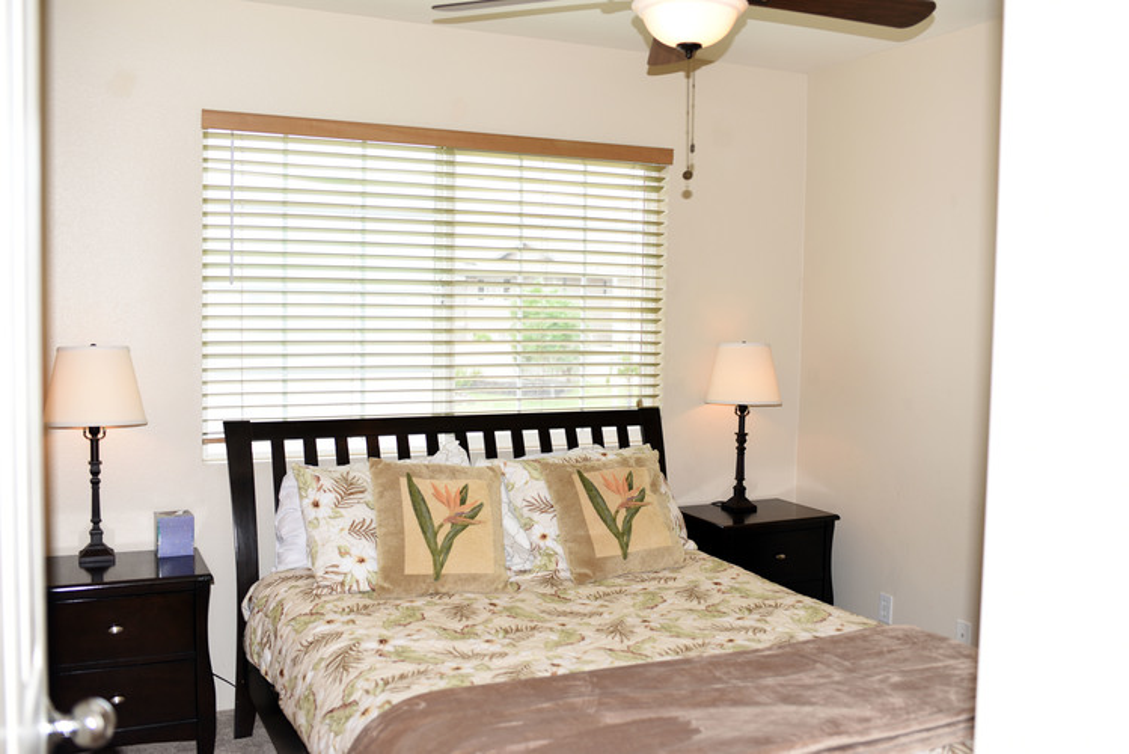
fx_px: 1098
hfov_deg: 54.4
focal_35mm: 35
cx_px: 564
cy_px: 377
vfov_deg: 37.9
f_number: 2.8
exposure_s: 1/160
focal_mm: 35
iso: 100
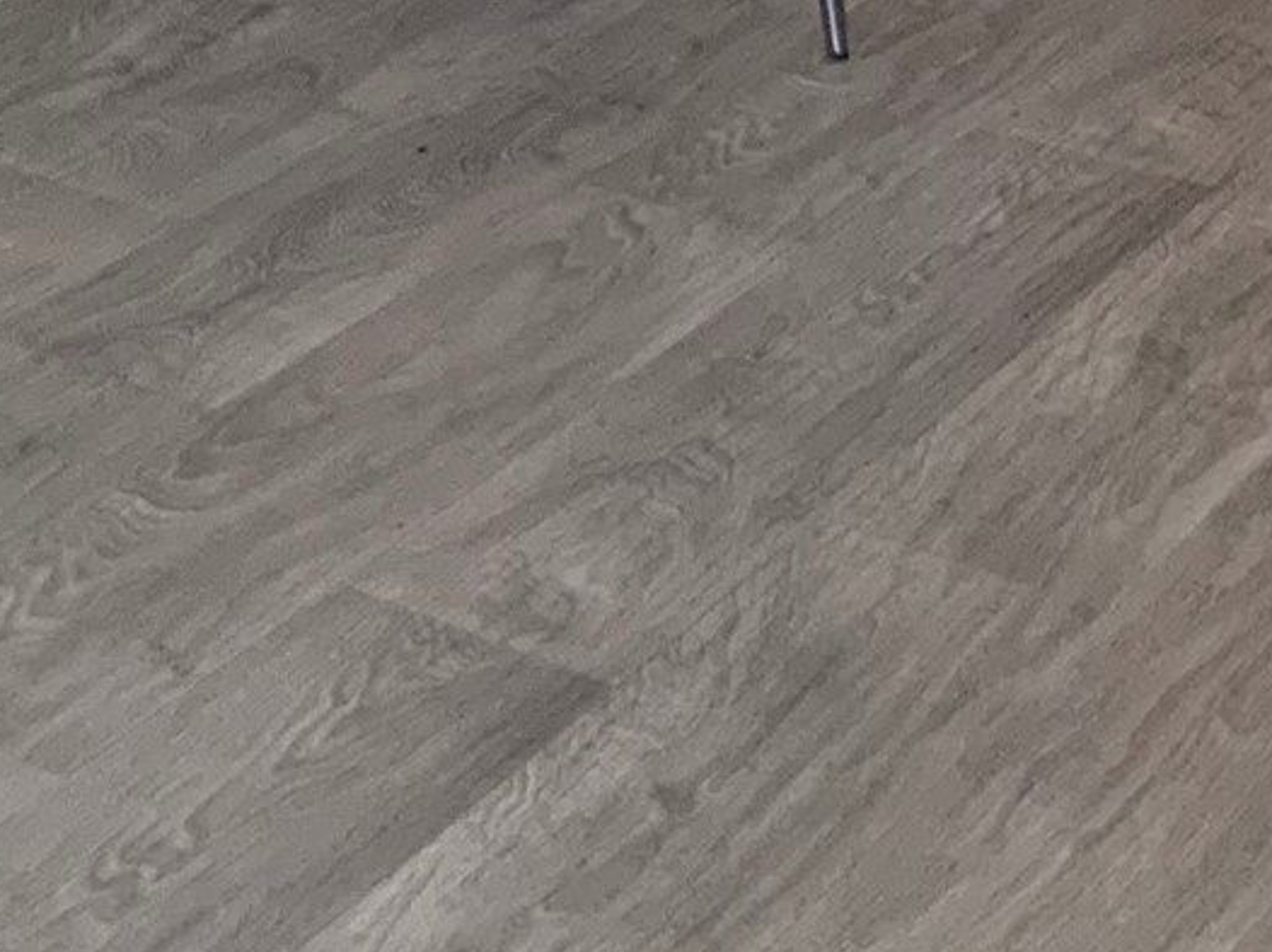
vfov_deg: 12.4
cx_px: -1178
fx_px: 4150
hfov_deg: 14.7
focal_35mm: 113
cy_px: -507
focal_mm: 3
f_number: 1.8
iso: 40
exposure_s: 1/60
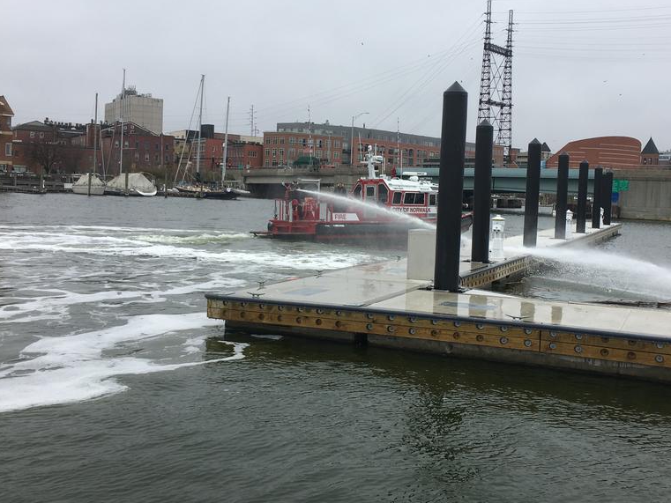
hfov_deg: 47.8
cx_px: 377
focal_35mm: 39
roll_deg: -3.5
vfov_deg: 36.8
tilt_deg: -1.7
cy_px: 221
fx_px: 756
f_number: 2.2
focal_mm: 4.15
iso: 25
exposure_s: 1/864
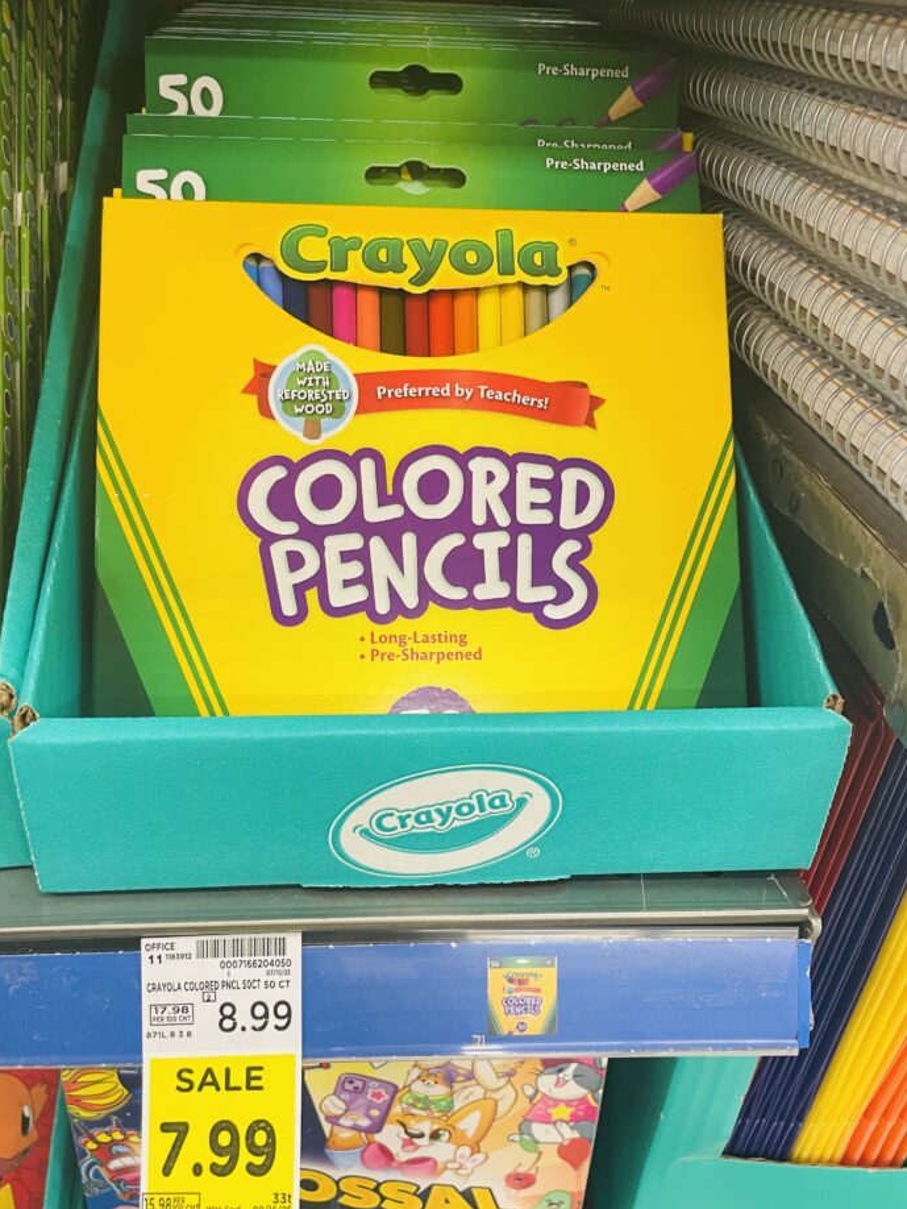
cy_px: 641
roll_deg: -2.2
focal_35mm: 29
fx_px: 1013
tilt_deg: -32.8
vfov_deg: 61.6
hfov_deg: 48.2
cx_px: 440
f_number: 1.6
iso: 100
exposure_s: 1/62
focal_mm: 4.2
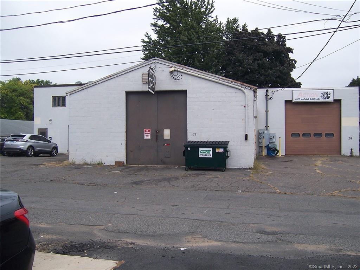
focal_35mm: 33
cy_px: 135
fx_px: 343
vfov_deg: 42.9
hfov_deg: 55.4
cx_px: 180
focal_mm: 5.5
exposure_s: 1/250
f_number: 3.4
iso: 80
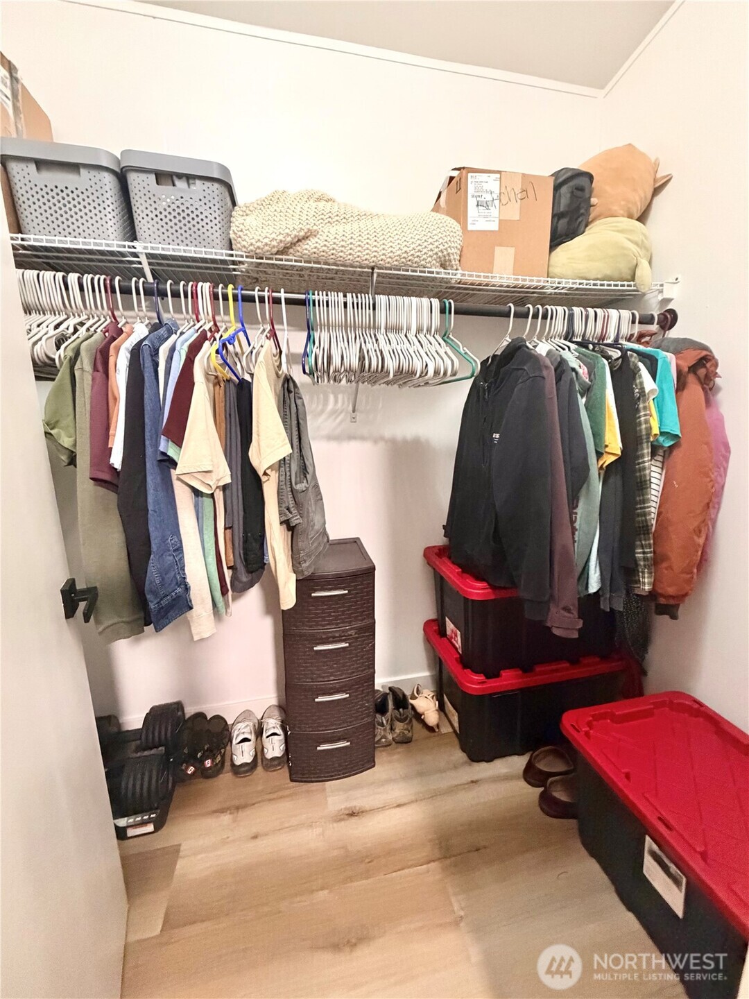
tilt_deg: -10.9
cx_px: 374
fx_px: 404
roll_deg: +0.3
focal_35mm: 14
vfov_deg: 102.1
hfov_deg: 85.7
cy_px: 500
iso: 800
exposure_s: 1/60
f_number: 2.2
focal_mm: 2.22
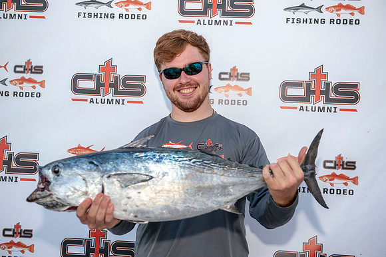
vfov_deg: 24.6
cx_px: 193
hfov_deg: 36.3
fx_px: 589
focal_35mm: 55
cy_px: 128
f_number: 4.5
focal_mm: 55
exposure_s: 1/100
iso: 50
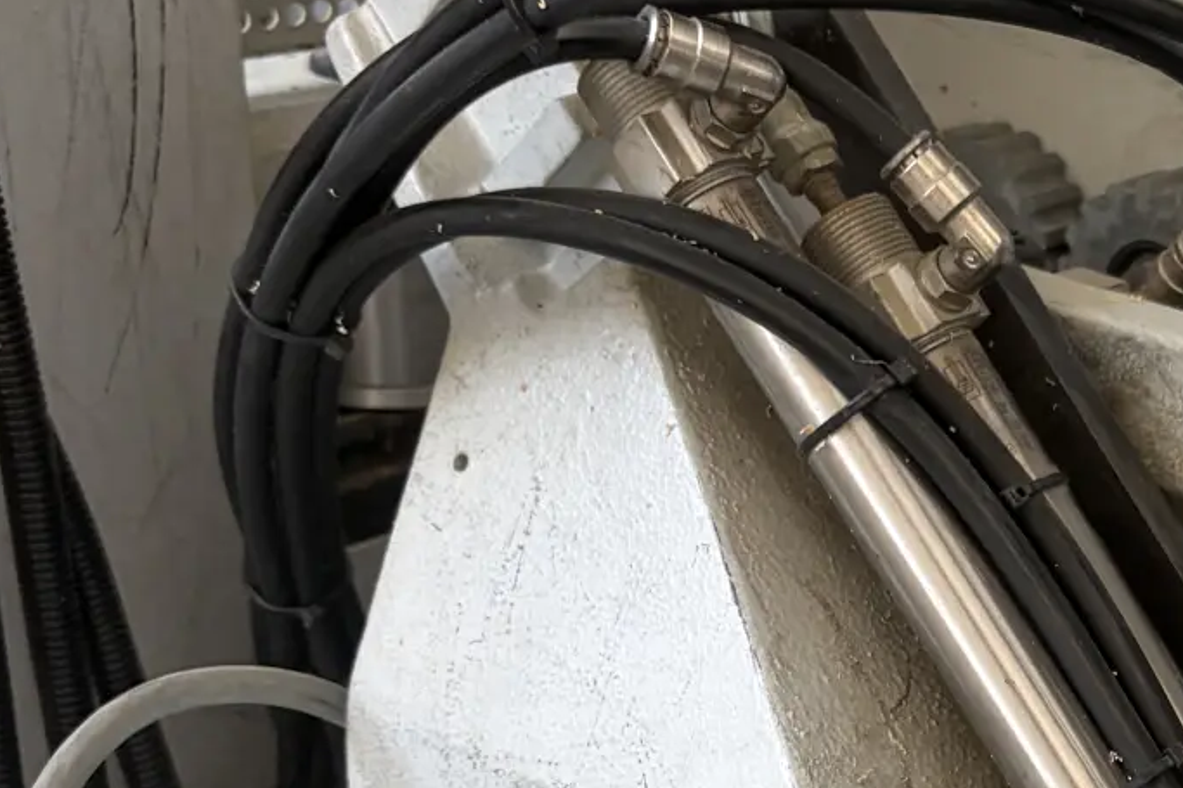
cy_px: 630
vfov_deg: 17.8
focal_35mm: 76
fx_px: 2497
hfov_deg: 25.3
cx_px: 1188
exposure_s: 1/68
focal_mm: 5.96
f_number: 1.6
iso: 125
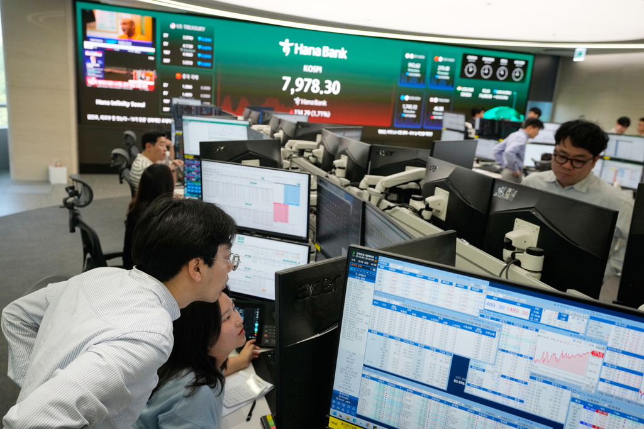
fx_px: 554
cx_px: 322
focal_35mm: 31
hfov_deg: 60.3
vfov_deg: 42.3
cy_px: 214
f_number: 4.5
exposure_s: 1/250
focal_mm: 31
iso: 2000
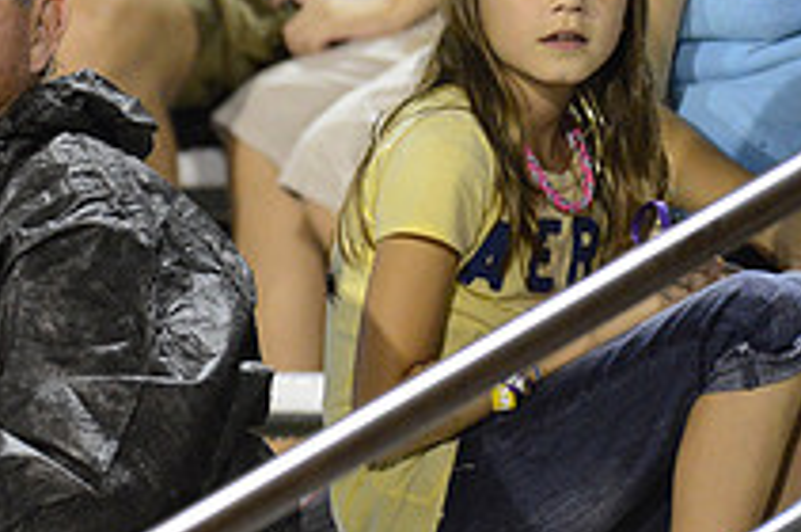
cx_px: -125
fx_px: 24415
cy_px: 125
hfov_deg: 1.9
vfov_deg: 1.2
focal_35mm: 1099
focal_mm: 400
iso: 8000
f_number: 2.8
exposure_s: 1/200
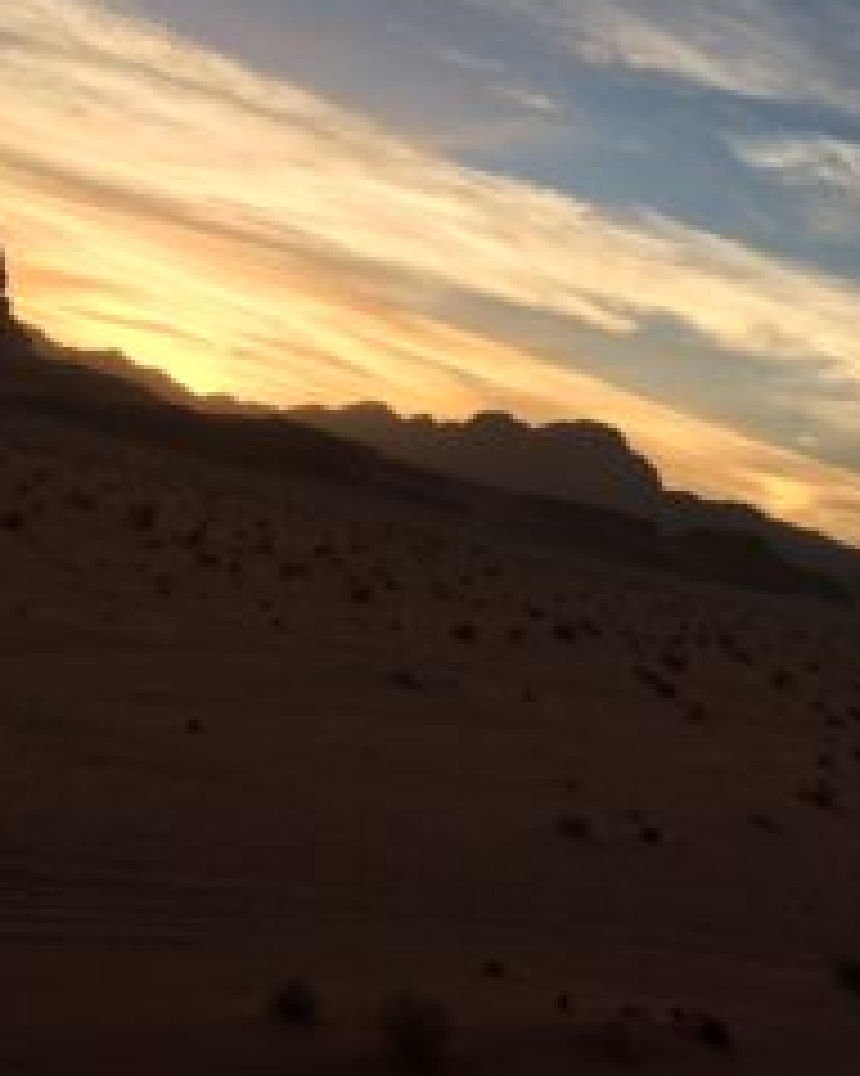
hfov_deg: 30.6
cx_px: 567
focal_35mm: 49
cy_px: 477
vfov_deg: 38.0
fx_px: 1560
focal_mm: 4.12
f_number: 2.2
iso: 32
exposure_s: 1/977
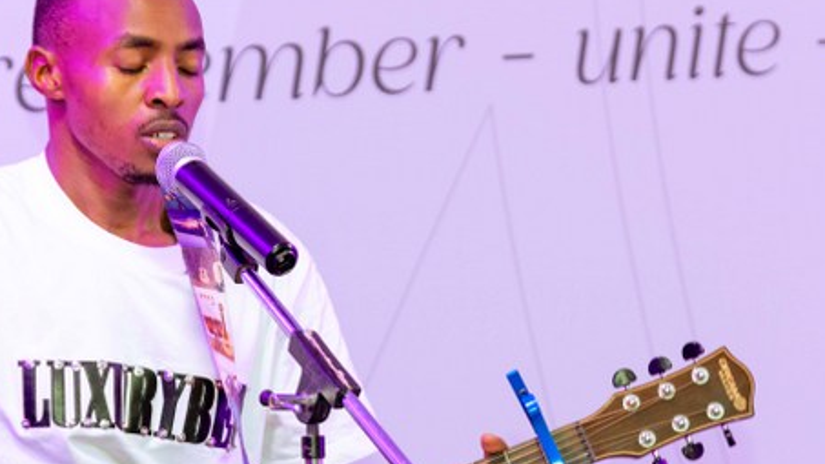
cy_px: 367
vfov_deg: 3.9
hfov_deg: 7.0
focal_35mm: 308
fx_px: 6739
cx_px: 412
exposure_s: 1/80
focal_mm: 130
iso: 2500
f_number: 4
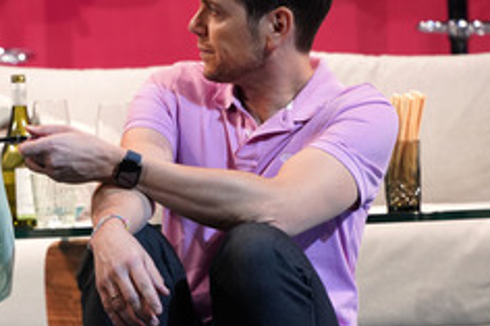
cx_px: 40
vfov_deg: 3.6
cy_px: 162
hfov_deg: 5.4
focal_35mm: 382
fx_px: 5196
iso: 1600
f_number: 5.6
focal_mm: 200
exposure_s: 1/250
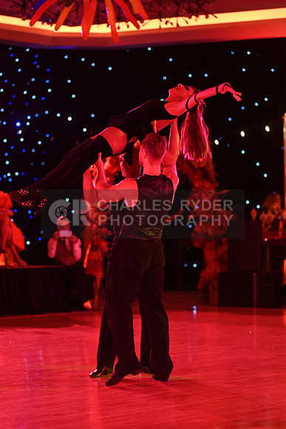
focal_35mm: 130
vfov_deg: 15.8
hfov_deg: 10.6
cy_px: 214
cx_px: 143
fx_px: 1548
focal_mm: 130
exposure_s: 1/400
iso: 6400
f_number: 4
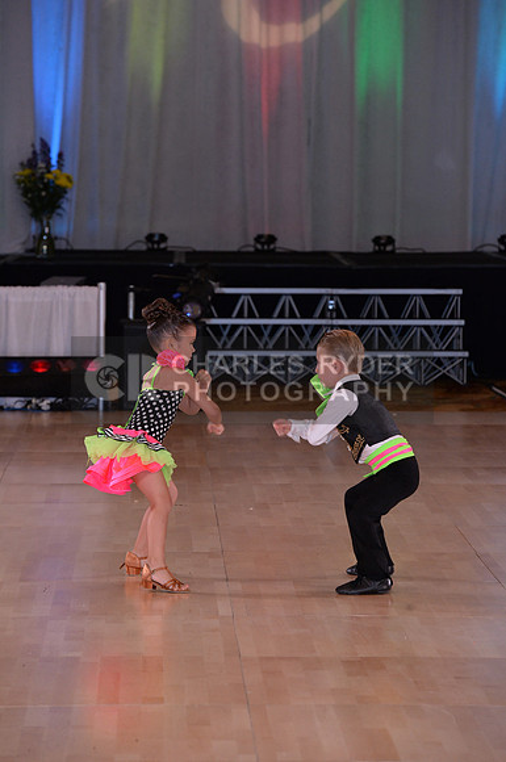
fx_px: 3806
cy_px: 381
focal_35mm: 180
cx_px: 253
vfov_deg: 11.4
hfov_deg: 7.6
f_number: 6.3
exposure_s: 1/250
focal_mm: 180
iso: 2000
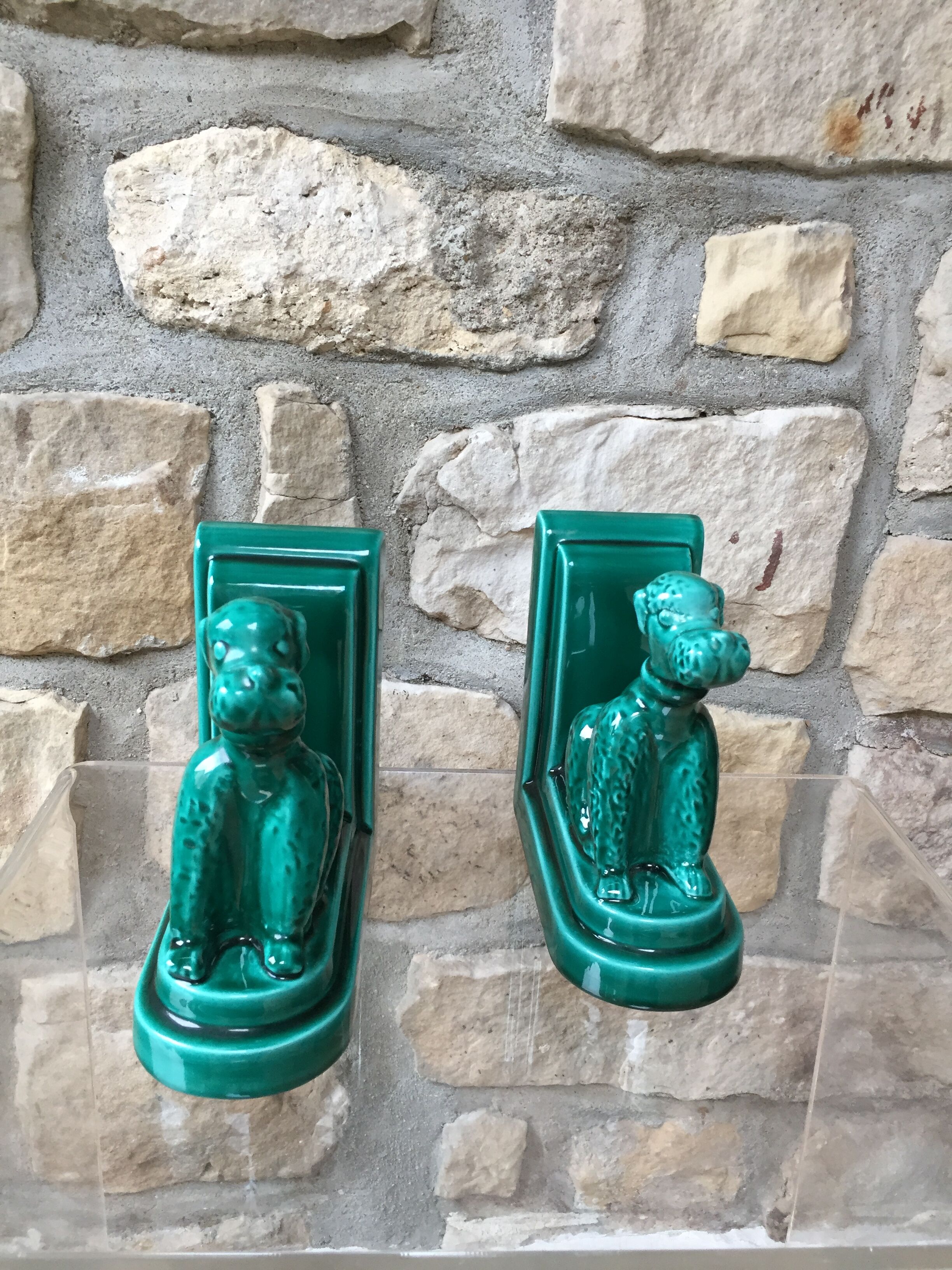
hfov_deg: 48.2
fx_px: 1063
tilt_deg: -20.5
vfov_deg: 61.7
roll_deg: -2.5
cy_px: 635
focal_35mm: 29
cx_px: 476
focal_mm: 4.15
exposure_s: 1/33
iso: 50
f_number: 2.2
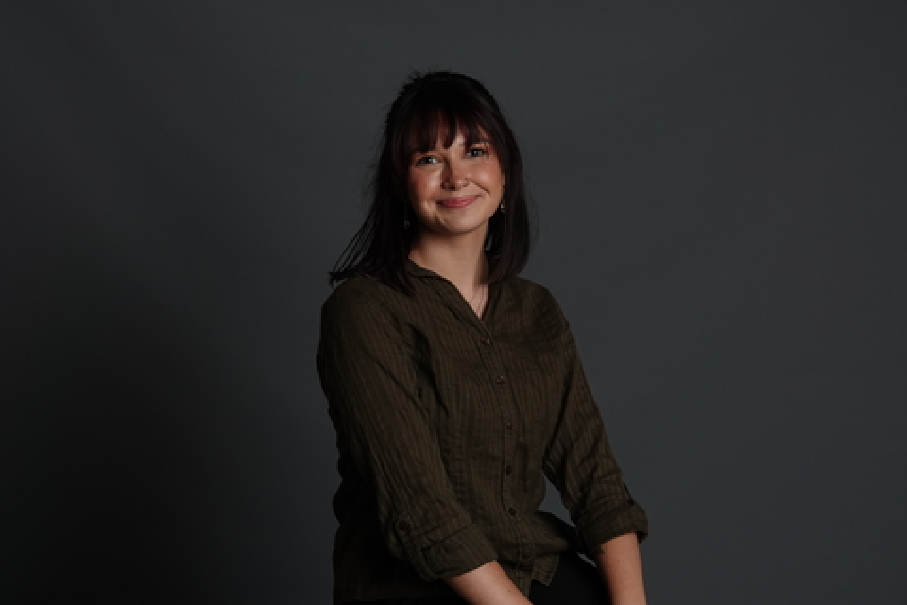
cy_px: 302
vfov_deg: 17.3
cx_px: 454
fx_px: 1990
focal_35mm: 79
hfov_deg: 25.7
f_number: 5.6
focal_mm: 28.91
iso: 200
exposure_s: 1/160
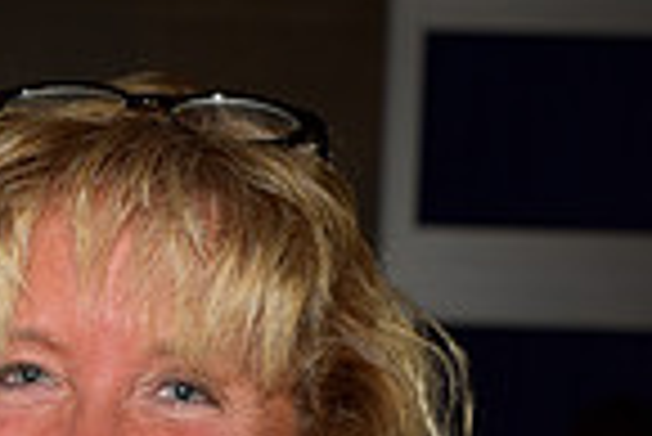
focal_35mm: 160
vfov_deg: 8.3
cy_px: 739
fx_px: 2901
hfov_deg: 12.6
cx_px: -22
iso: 200
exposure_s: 1/60
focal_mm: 40
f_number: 5
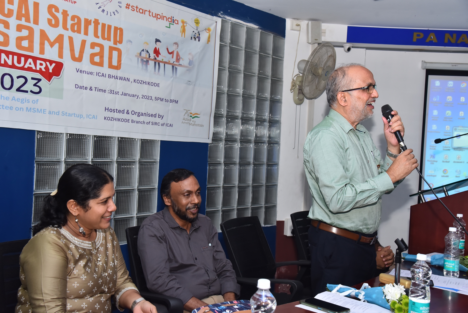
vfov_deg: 30.5
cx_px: 234
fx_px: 572
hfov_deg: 44.5
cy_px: 156
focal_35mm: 44
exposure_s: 1/100
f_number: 8
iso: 1000
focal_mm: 44
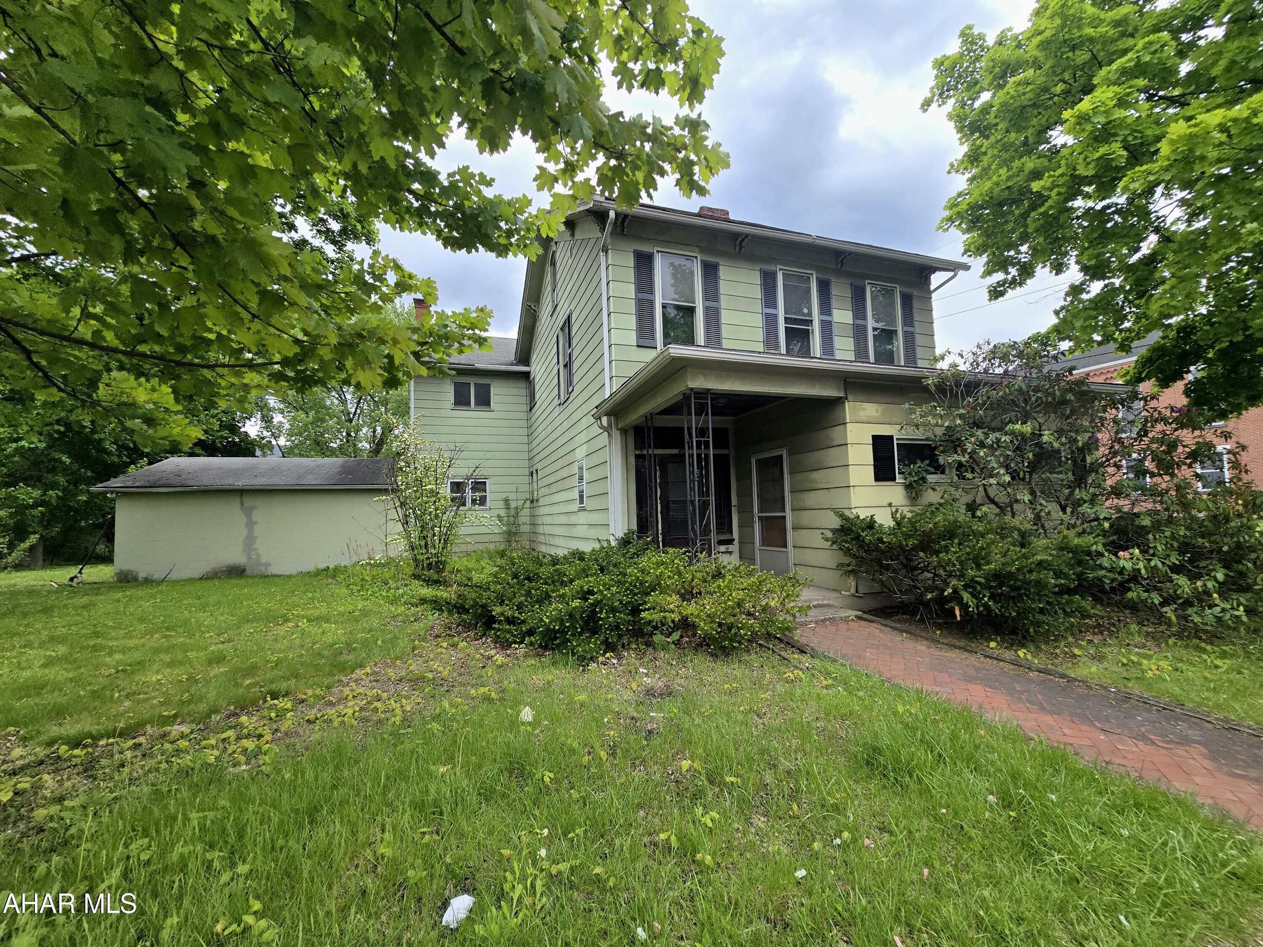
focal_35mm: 13
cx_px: 632
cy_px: 474
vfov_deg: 89.9
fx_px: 474
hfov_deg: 106.2
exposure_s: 1/1111
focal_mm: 2.2
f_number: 2.2
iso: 50
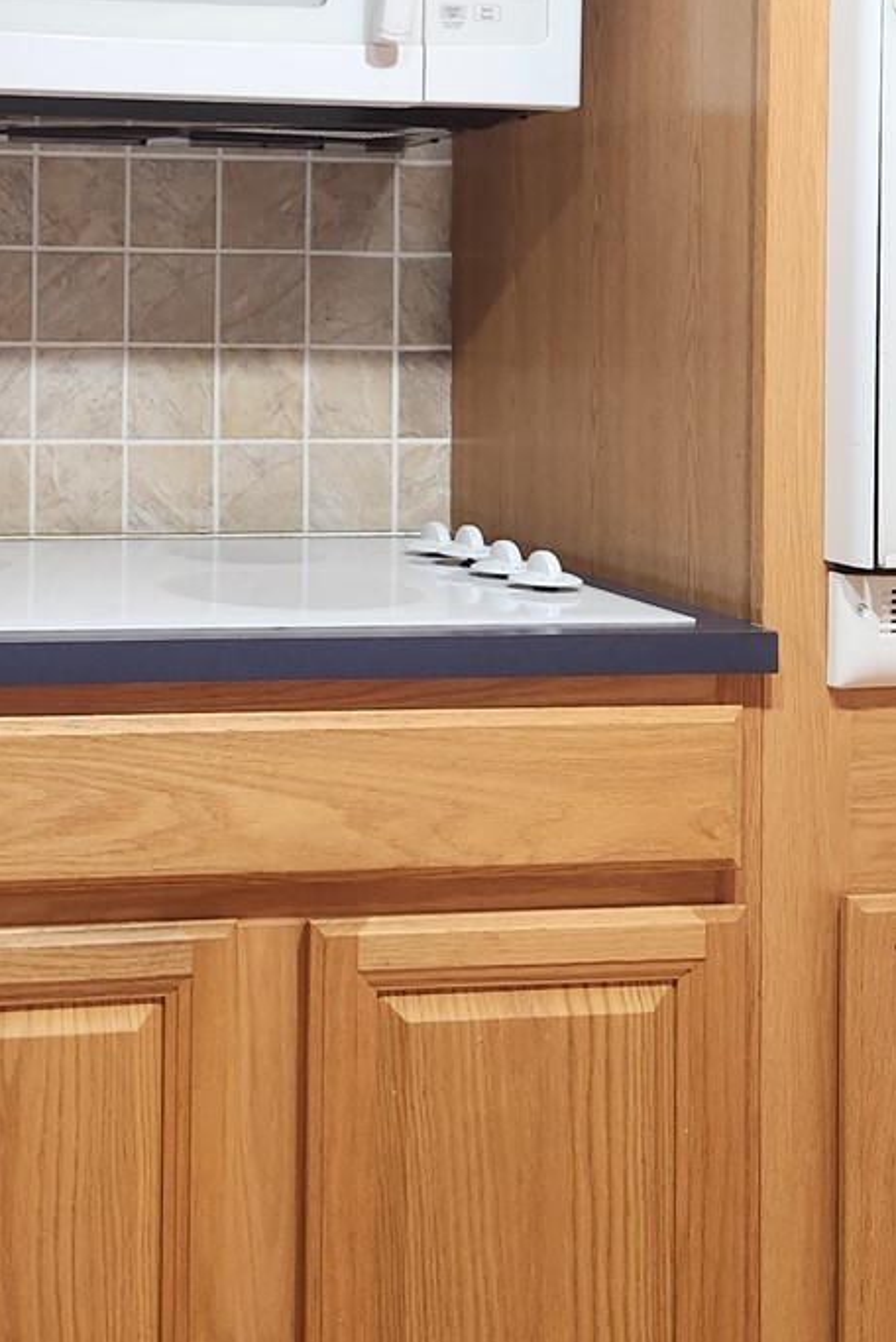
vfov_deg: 34.6
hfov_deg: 23.1
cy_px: 289
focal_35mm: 56
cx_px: -35
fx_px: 2088
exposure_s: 1/120
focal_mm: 5.4
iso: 250
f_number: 1.8
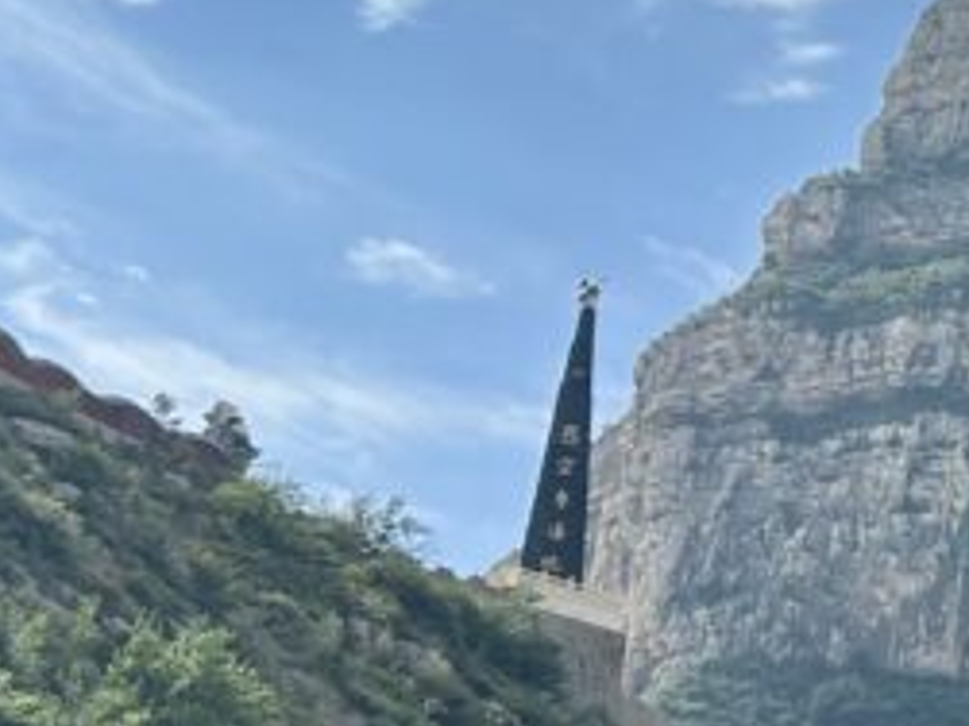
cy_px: 730
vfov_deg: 14.8
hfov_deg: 16.9
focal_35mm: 98
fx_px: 2742
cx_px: 1683
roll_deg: -2.7
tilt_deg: +14.5
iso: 80
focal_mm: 6.86
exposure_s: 1/2110
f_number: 1.78
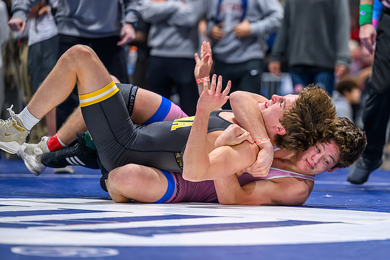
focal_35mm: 186
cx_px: 241
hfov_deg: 11.1
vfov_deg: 7.4
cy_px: 130
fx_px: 2012
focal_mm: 145
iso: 3200
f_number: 2.8
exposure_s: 1/800
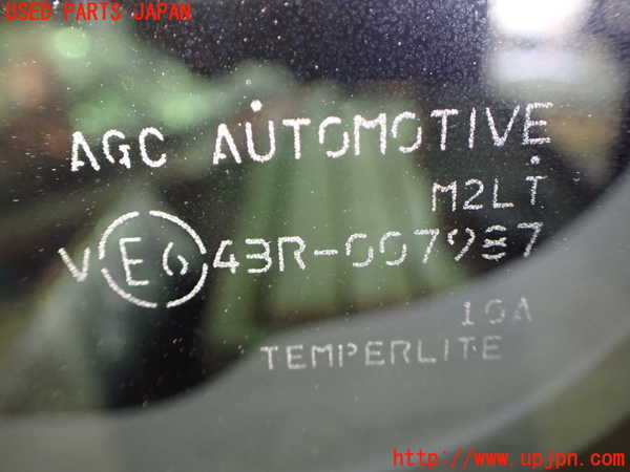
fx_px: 546
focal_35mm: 30
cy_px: 236
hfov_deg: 60.0
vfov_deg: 46.8
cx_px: 315
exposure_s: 1/40
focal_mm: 5.4
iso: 800
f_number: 2.3
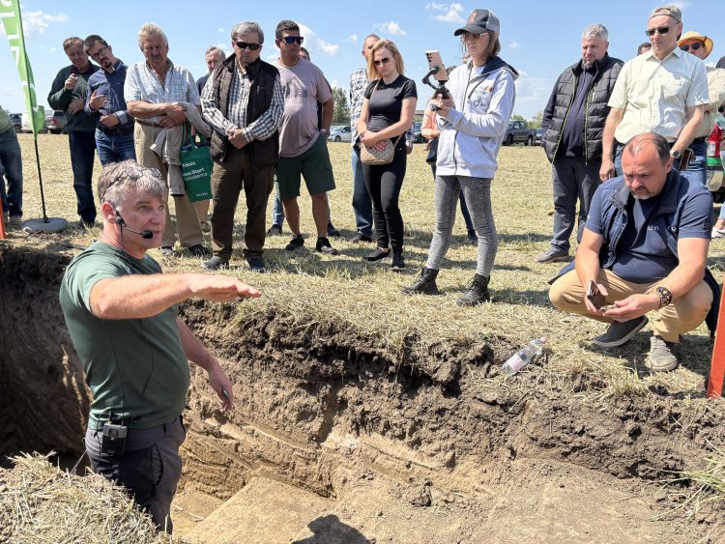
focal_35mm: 26
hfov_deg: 67.3
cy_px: 272
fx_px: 545
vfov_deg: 53.1
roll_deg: -2.3
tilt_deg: -14.8
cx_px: 362
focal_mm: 5.96
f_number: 1.6
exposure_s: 1/2364
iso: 50
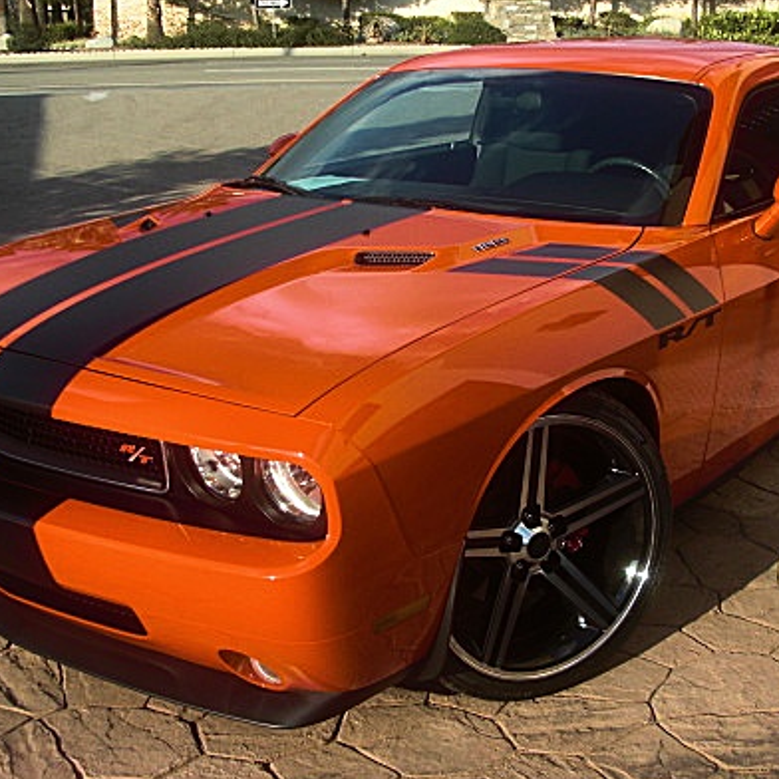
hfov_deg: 32.8
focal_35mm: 52
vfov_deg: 32.8
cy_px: 386
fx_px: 1324
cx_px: 421
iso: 50
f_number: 2.8
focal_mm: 6.3
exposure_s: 1/640
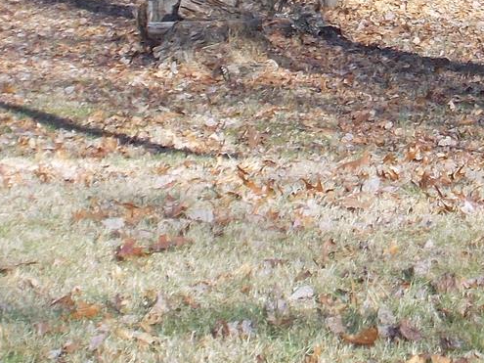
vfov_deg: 8.0
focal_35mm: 182
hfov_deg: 10.8
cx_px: 477
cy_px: -224
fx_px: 2544
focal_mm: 7.9
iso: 80
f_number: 4.2
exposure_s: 1/200
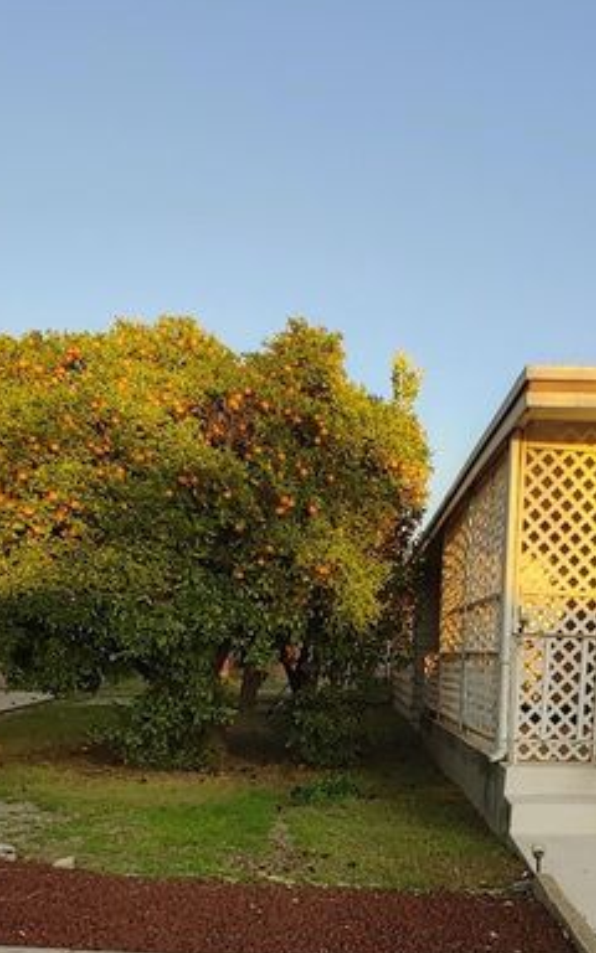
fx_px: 910
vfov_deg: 51.9
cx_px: 430
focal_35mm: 35
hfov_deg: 35.6
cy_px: 758
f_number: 1.9
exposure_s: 1/176
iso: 50
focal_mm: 1.78
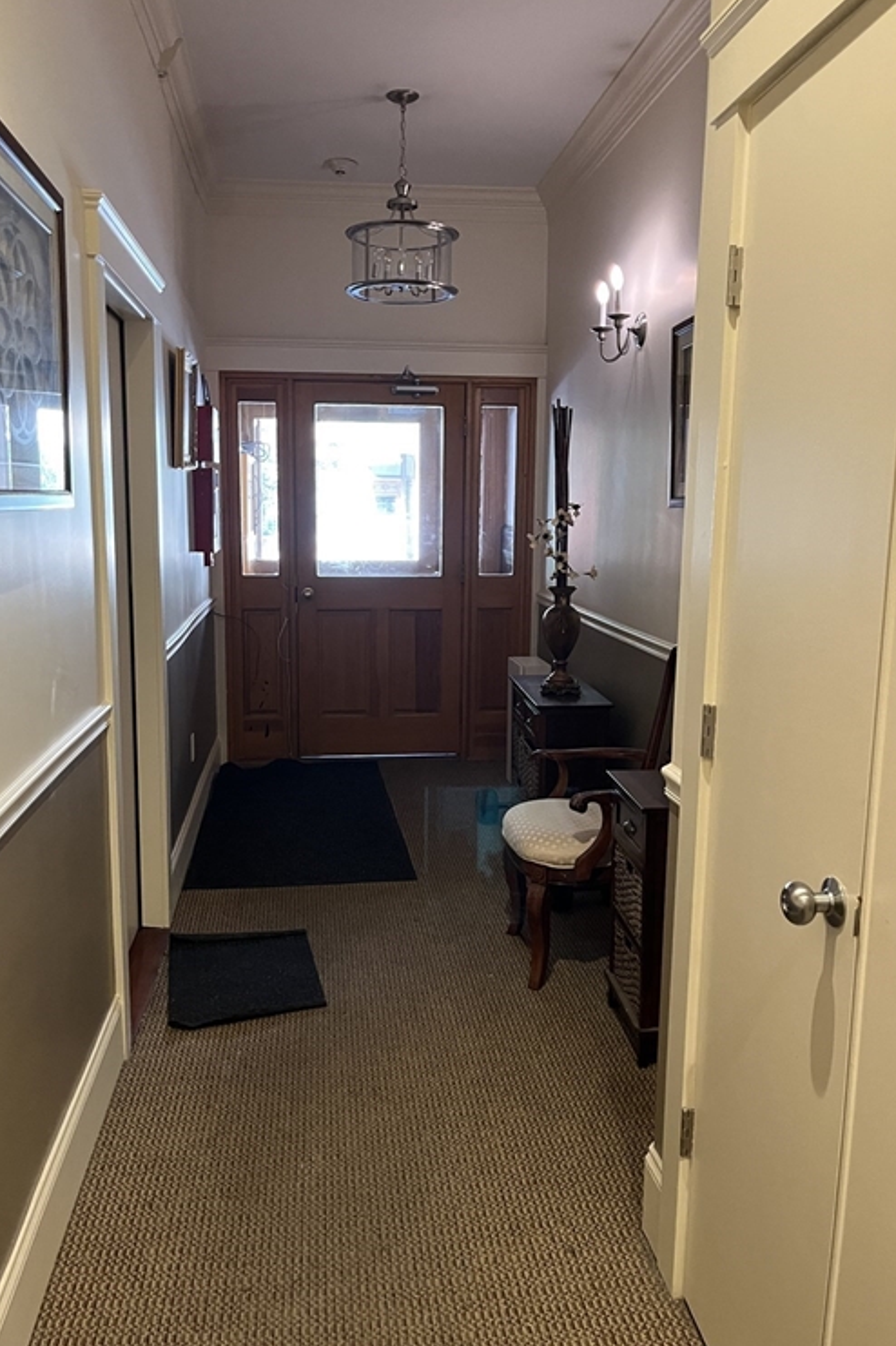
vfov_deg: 65.5
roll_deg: -1.4
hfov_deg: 46.3
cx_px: 414
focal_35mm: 28
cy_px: 675
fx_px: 1046
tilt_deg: -7.6
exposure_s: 1/60
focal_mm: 5.1
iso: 400
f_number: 1.6
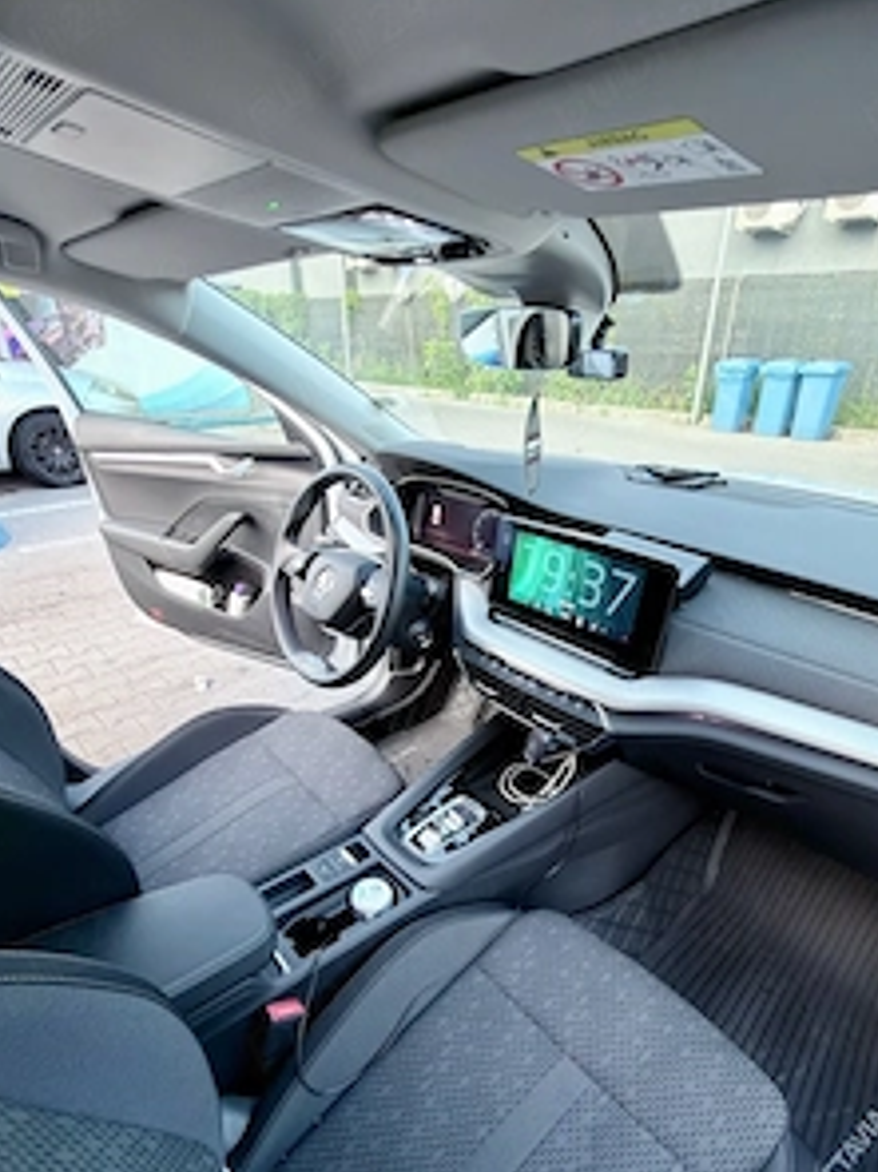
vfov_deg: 83.7
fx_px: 643
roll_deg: -1.4
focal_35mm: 19
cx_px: 449
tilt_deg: -29.3
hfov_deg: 68.6
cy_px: 703
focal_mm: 2.22
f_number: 2.2
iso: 64
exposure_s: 1/30
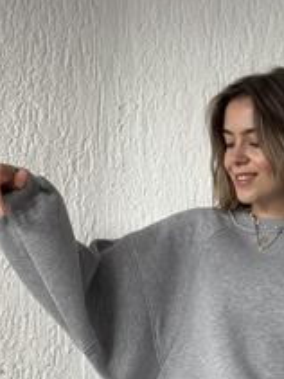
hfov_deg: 15.1
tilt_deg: +2.1
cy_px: 334
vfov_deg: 19.9
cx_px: 243
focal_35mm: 97
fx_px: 1062
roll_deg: -0.2
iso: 125
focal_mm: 6.86
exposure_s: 1/117
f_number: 1.78
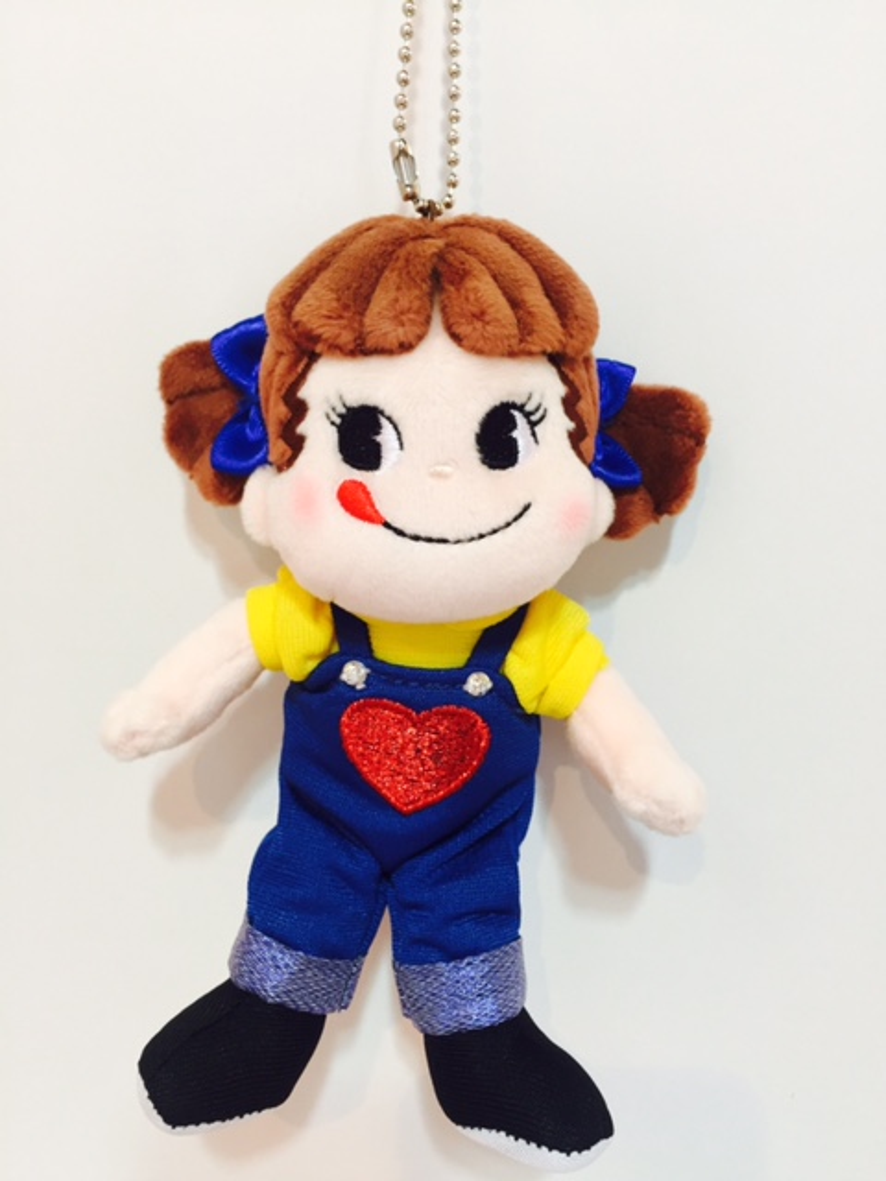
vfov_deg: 61.7
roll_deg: -2.5
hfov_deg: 48.2
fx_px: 990
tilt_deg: -16.5
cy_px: 590
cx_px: 443
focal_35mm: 29
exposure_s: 1/33
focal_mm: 4.15
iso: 100
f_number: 2.2
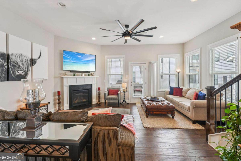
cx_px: 120
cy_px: 80
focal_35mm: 14
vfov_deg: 81.2
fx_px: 94
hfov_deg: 104.3
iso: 100
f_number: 8
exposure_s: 1/5
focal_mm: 14
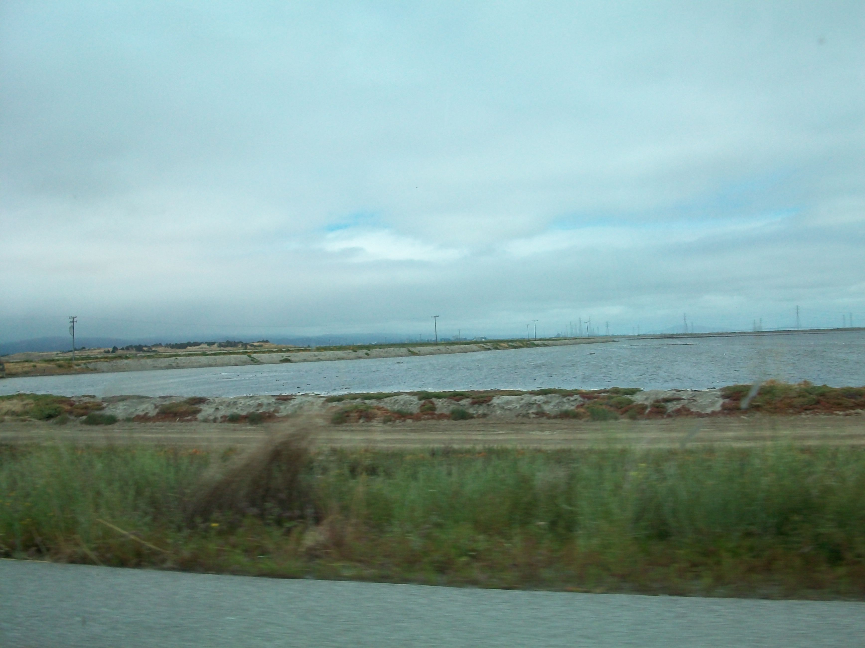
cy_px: 324
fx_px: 850
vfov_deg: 41.8
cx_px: 432
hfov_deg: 54.0
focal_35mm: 34
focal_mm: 5.7
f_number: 5.5
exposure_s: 1/500
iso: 80
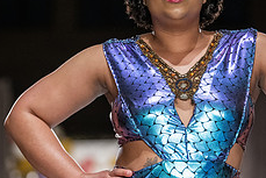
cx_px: 135
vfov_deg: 4.8
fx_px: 2100
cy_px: 152
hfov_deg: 7.2
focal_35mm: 284
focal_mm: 112
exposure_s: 1/400
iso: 1000
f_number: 3.5
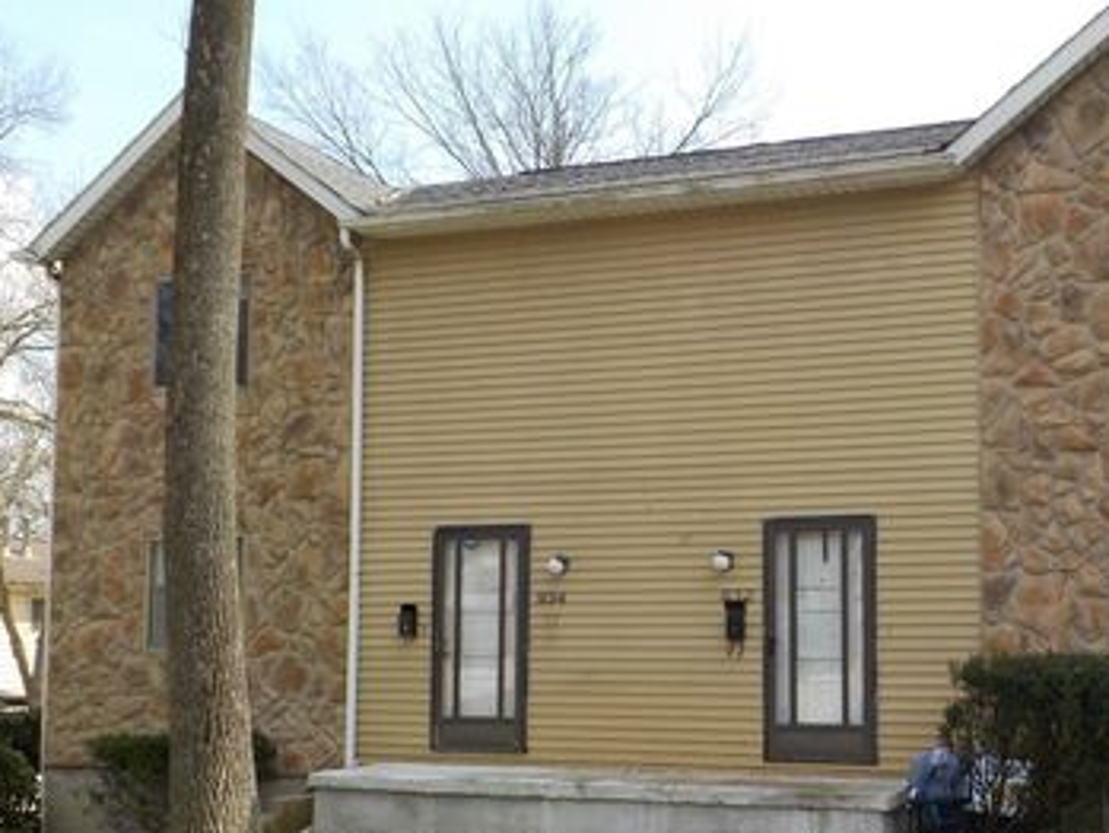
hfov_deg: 43.3
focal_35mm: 43
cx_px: 725
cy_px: 536
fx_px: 1378
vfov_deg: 33.4
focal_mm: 4.1
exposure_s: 1/500
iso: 125
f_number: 3.3
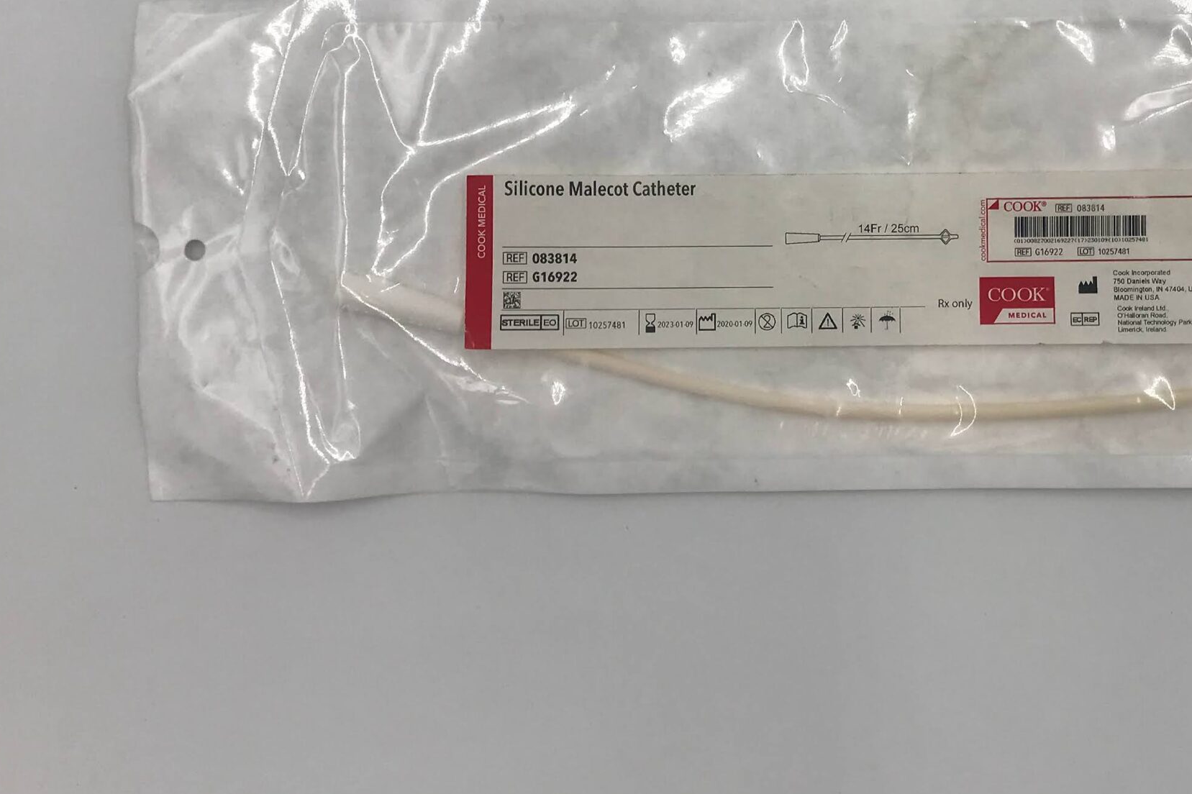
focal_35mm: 45
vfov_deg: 29.6
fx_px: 1490
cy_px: 263
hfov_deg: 42.7
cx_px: 842
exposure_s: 1/414
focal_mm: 3.99
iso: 20
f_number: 1.8
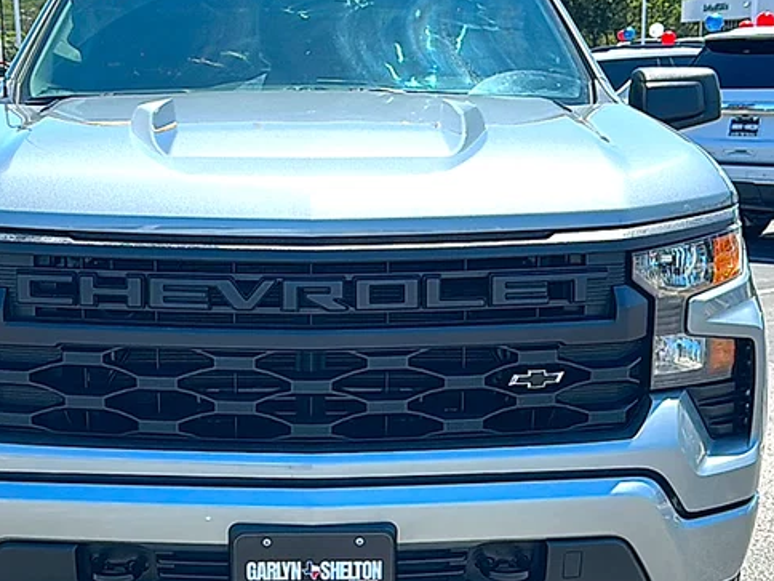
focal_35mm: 55
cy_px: 334
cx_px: 326
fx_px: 1230
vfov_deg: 26.5
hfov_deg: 34.9
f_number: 1.78
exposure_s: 1/2817
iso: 80
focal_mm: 6.86
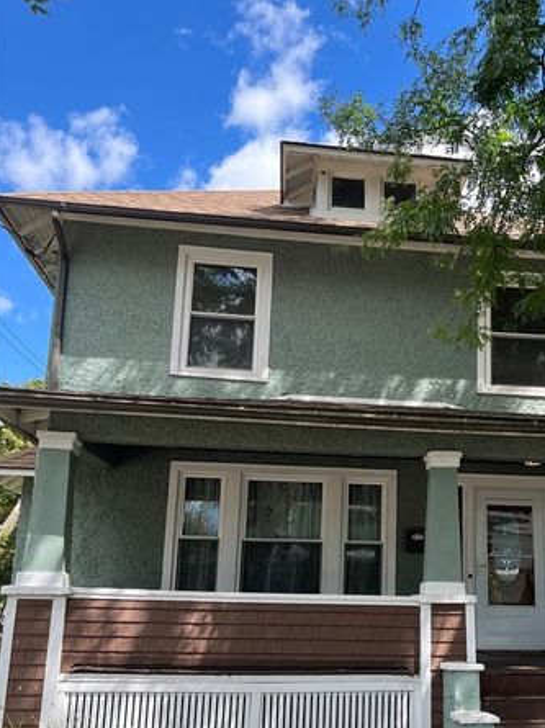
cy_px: 439
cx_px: 404
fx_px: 820
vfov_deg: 47.6
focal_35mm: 39
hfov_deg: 36.0
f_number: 1.6
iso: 50
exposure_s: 1/799
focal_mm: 5.1
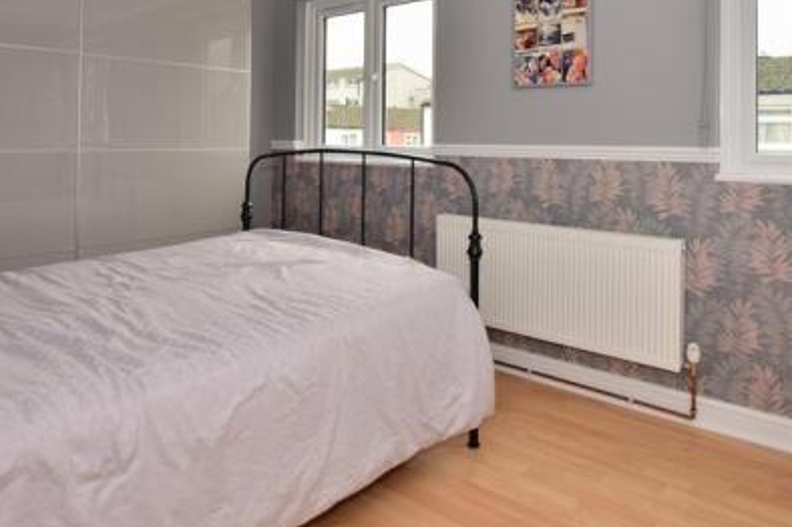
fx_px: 550
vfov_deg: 49.0
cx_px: 446
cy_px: 126
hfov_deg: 71.3
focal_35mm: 25
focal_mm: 10
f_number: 6.3
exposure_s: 1/200
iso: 400
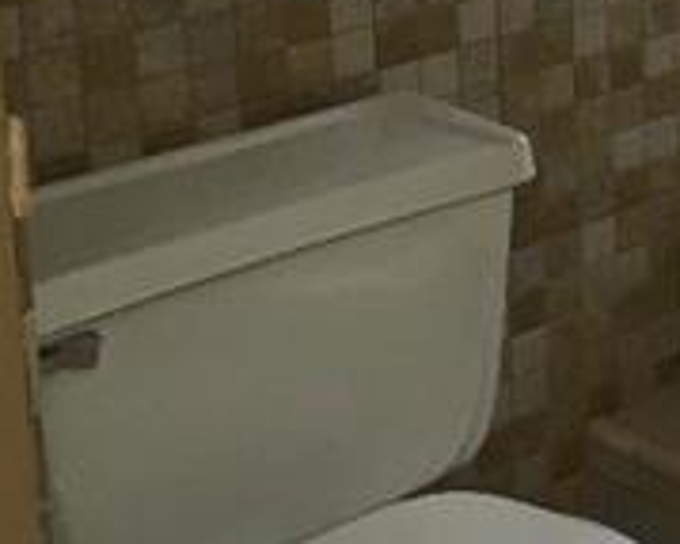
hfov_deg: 16.8
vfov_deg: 14.5
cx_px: 1086
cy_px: -179
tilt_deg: -10.9
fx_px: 2032
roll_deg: -0.3
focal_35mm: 101
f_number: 2.2
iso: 40
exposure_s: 1/30
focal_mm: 4.15
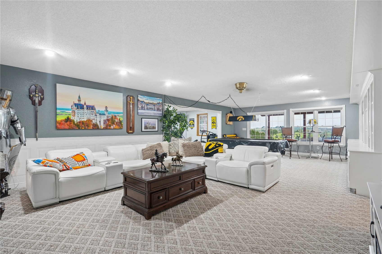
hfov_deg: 96.7
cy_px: 127
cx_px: 191
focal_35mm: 16
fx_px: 170
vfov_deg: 73.7
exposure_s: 1/6
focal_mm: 16
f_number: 10
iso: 400
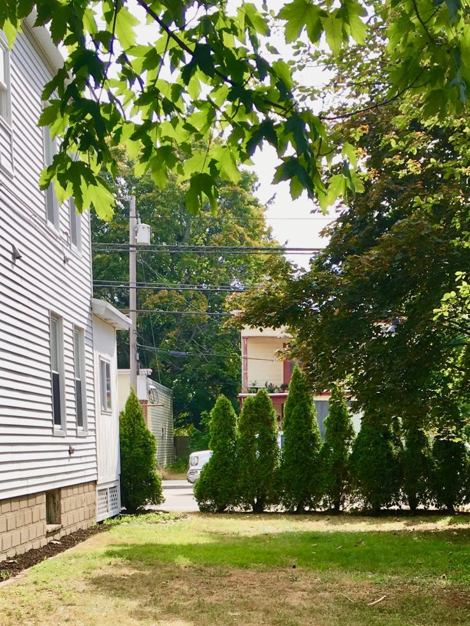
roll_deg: -0.3
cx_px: 356
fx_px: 1068
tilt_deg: -5.5
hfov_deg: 24.5
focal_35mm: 59
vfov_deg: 31.3
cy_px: 551
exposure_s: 1/680
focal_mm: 4.15
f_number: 2.2
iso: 25
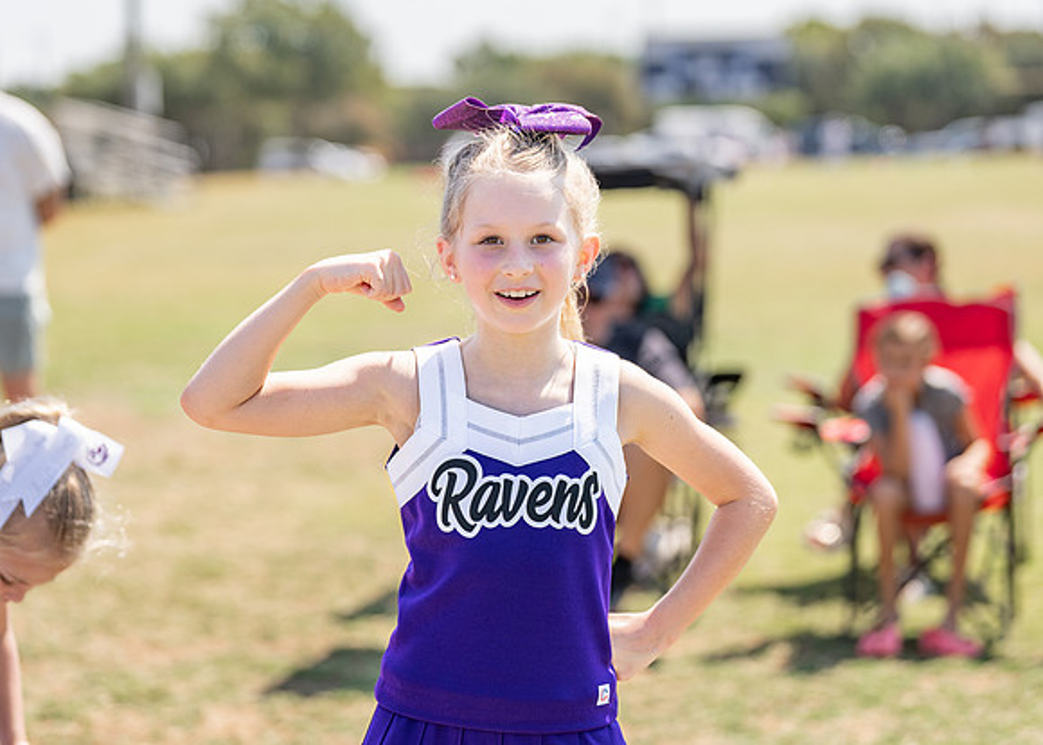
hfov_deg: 17.2
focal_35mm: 116
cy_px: 321
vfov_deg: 12.4
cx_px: 526
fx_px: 3439
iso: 160
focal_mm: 96
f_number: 2.8
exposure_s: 1/1600
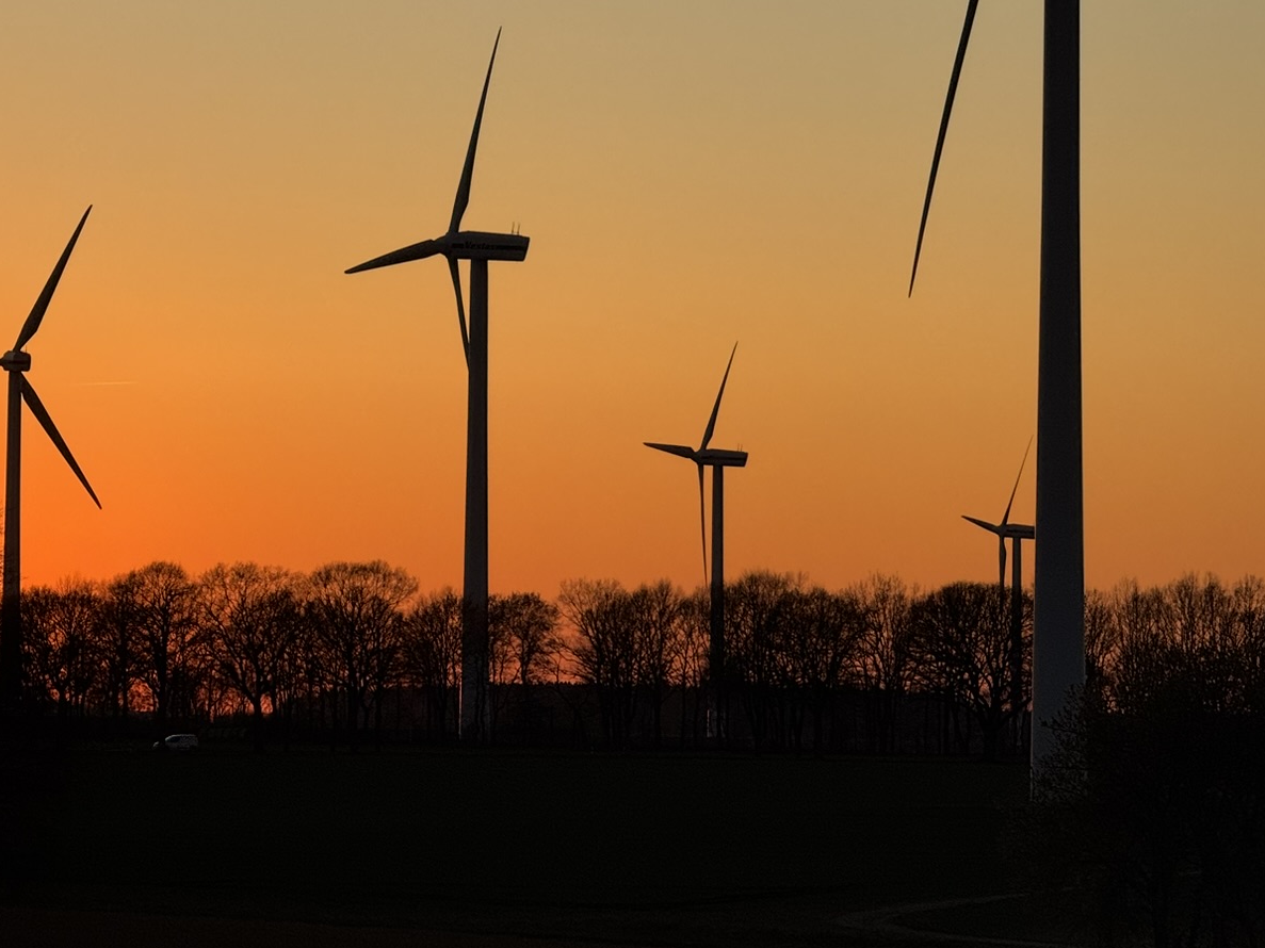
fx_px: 7564
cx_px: 454
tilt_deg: +4.2
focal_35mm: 207
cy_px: 196
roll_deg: -0.4
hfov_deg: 9.6
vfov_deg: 7.2
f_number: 2.8
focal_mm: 15.66
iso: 50
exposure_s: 1/963
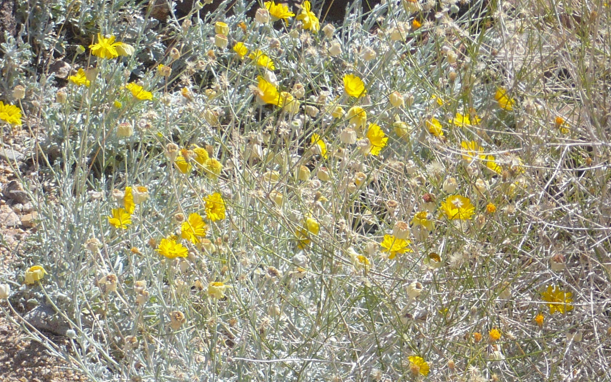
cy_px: 334
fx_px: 3047
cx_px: 400
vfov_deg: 7.2
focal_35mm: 183
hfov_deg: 11.4
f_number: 4.8
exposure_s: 1/500
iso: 100
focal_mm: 16.1
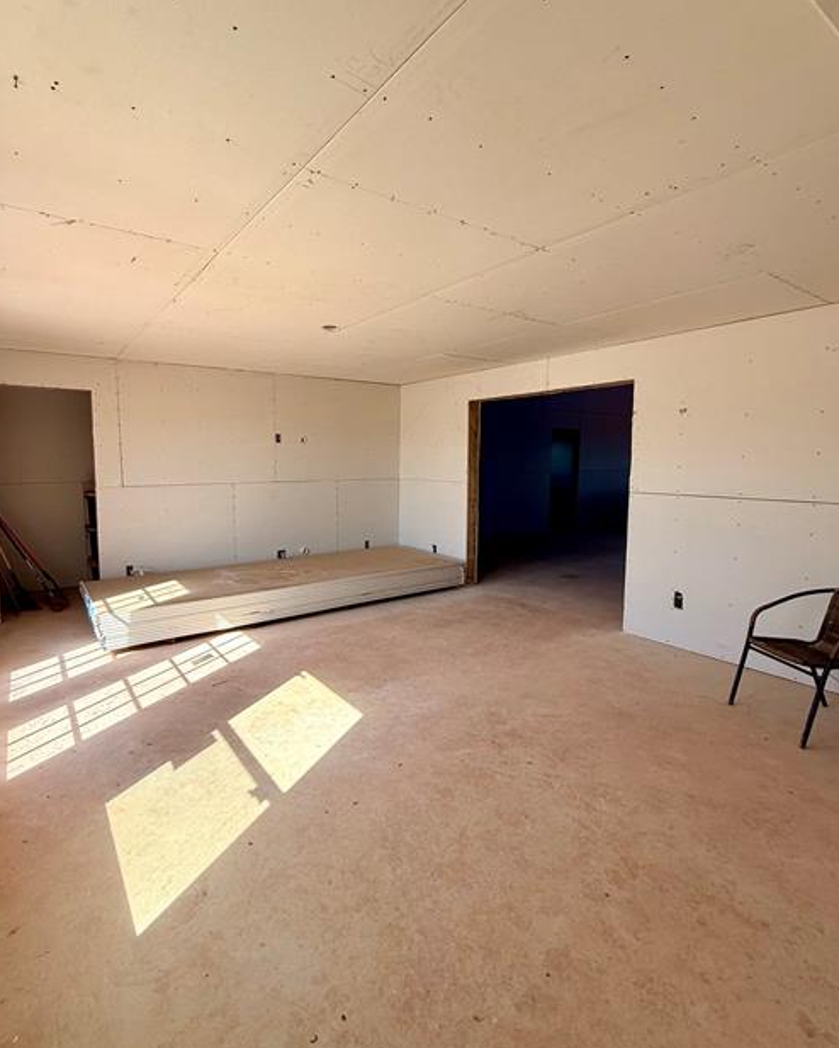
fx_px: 527
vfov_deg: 89.6
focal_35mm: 17
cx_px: 362
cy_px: 515
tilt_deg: -5.4
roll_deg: -0.3
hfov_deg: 76.6
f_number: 2.2
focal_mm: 2.22
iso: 64
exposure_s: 1/298
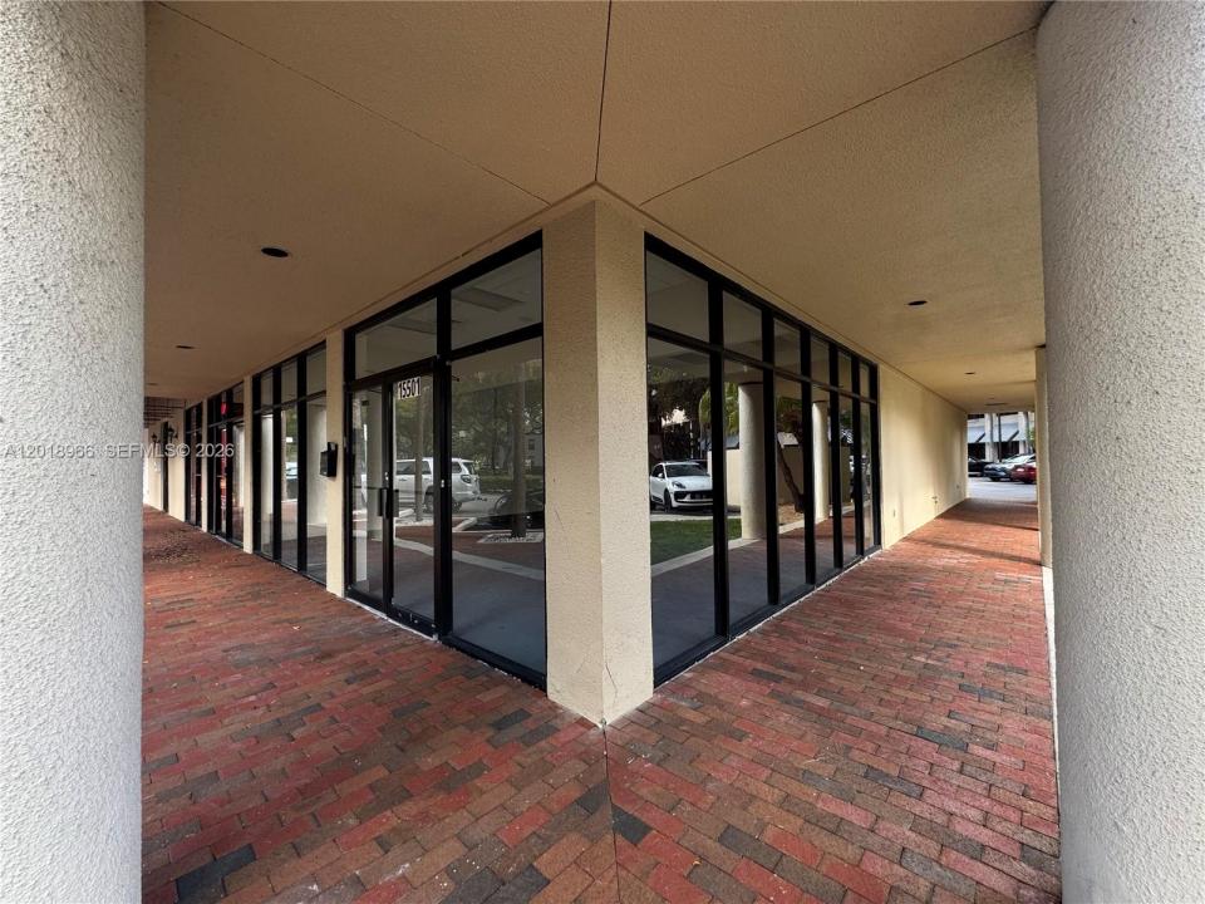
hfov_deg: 102.1
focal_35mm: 14
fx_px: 487
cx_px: 602
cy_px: 452
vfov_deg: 85.7
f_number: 2.2
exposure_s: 1/176
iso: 40
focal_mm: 2.22
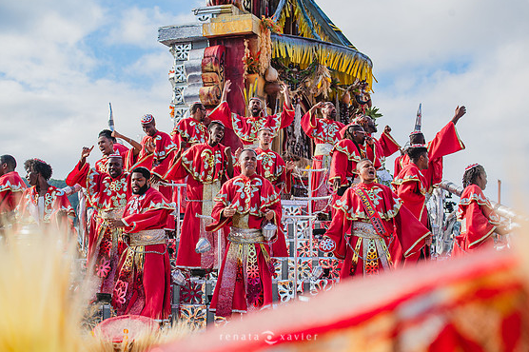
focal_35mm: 73
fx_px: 1072
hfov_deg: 27.7
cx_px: 267
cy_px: 170
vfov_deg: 18.6
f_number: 5.6
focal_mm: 70
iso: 400
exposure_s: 1/1600
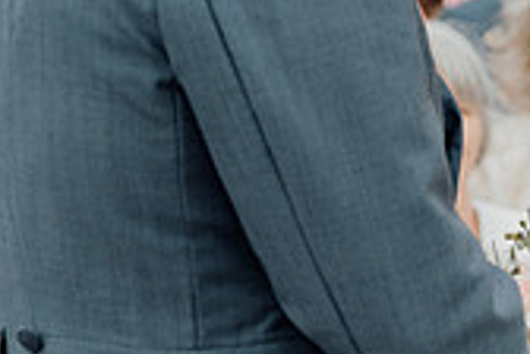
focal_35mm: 241
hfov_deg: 8.5
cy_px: 24
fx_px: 3548
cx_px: 574
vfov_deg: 5.7
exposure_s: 1/500
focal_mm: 70
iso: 125
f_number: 3.5
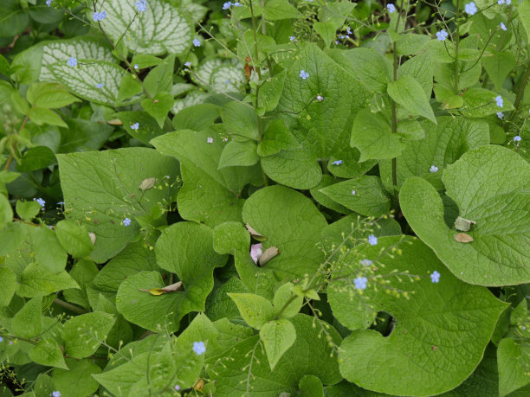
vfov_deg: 18.4
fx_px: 1225
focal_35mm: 80
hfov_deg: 24.4
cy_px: 198
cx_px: 265
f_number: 4.7
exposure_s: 1/160
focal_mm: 40
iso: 200
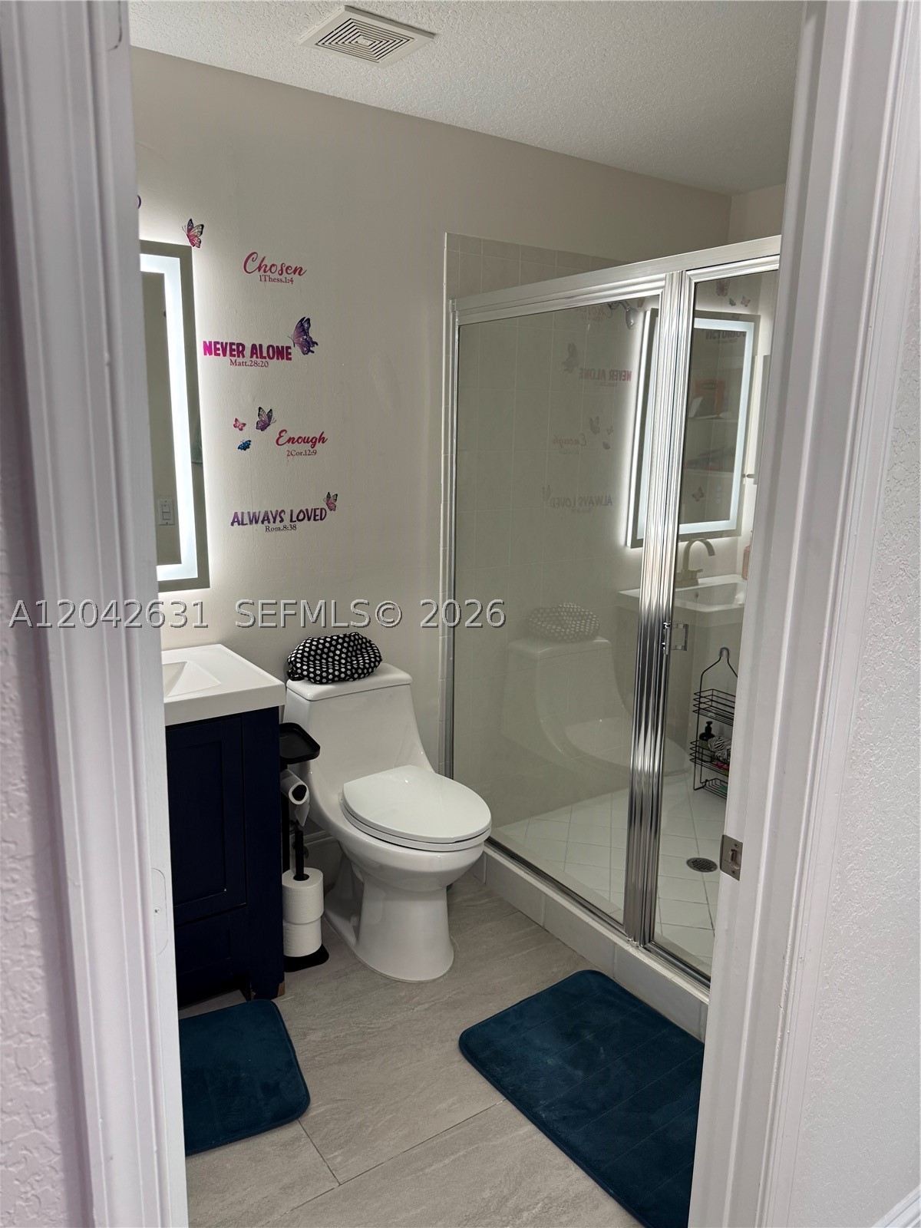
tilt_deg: -12.3
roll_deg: -0.9
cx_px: 460
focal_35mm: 24
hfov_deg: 56.8
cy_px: 614
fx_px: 851
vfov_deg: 71.6
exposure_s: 1/120
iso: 125
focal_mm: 6.76
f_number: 1.78
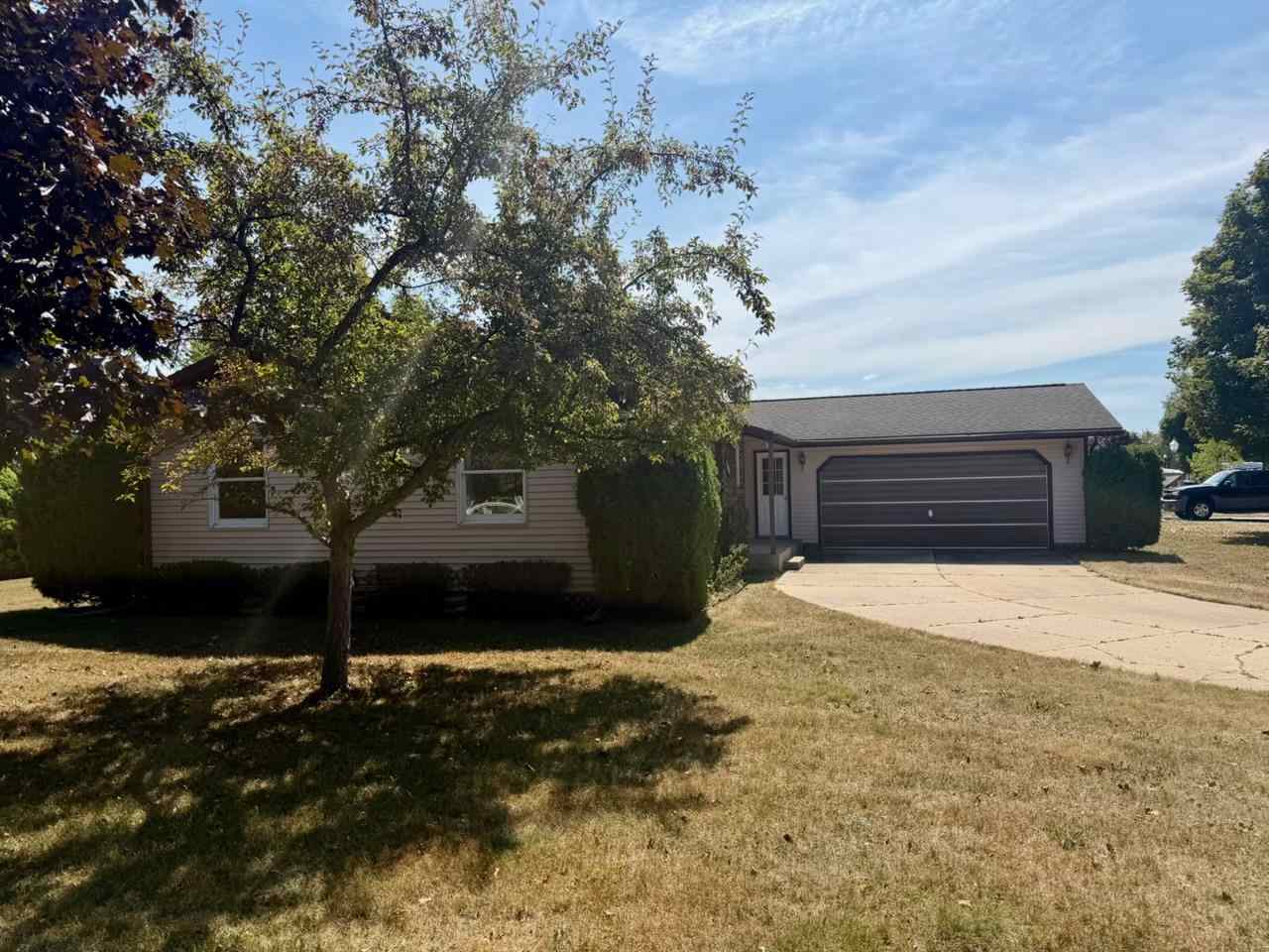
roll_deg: +1.1
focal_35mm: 24
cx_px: 634
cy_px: 476
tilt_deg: +1.8
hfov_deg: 71.6
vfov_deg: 56.8
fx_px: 880
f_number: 1.78
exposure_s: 1/6173
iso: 80
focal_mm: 6.76
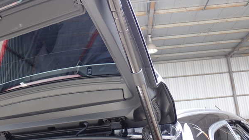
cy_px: 58
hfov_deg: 45.5
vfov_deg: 26.5
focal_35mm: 45
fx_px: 297
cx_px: 124
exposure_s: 1/60
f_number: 2.8
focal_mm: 7.31
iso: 200
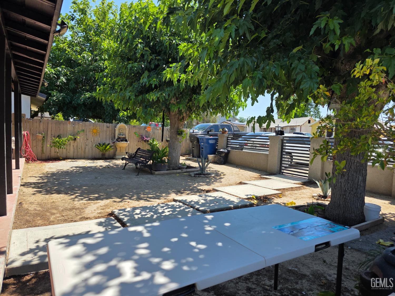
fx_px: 262
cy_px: 148
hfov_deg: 73.9
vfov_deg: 58.9
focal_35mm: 23
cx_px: 198
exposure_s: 1/3474
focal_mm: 6.3
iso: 80
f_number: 1.7
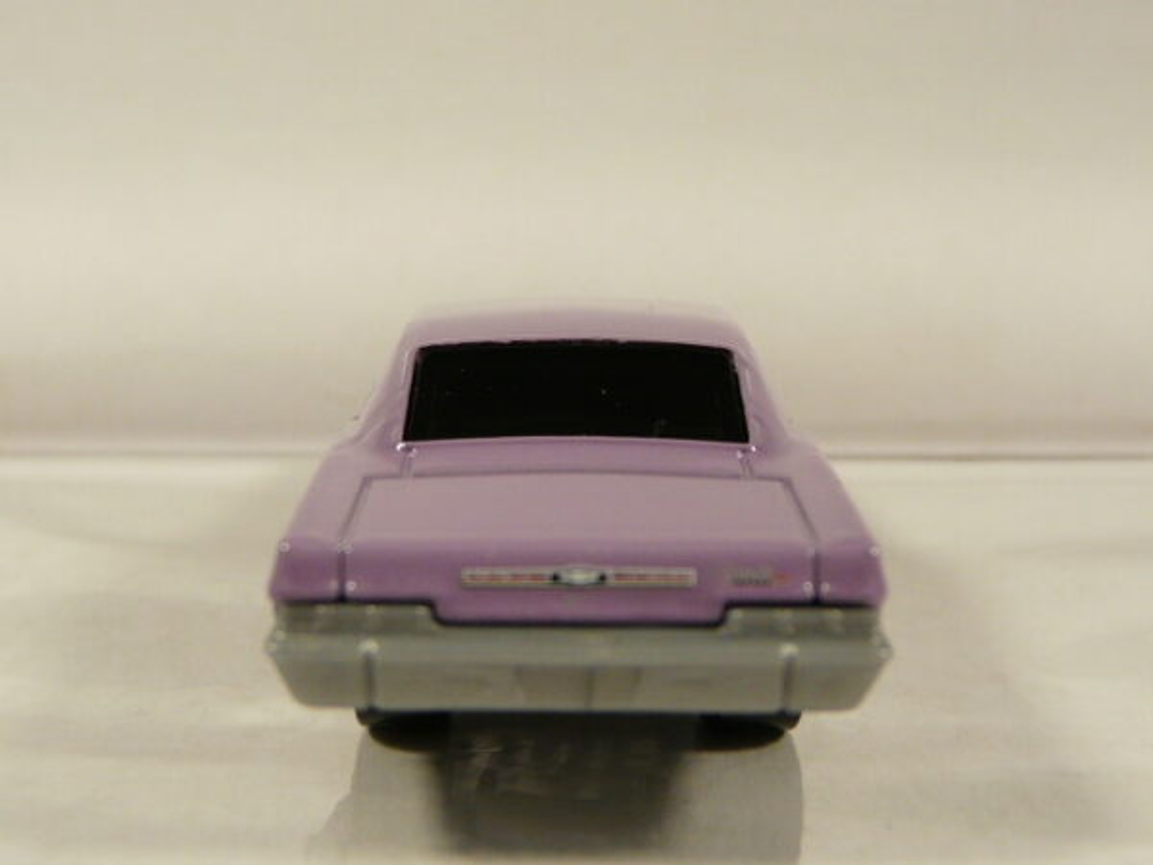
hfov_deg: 36.2
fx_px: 1765
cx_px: 576
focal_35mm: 53
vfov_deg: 27.5
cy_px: 432
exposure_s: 1/80
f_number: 2.8
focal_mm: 5.5
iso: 100
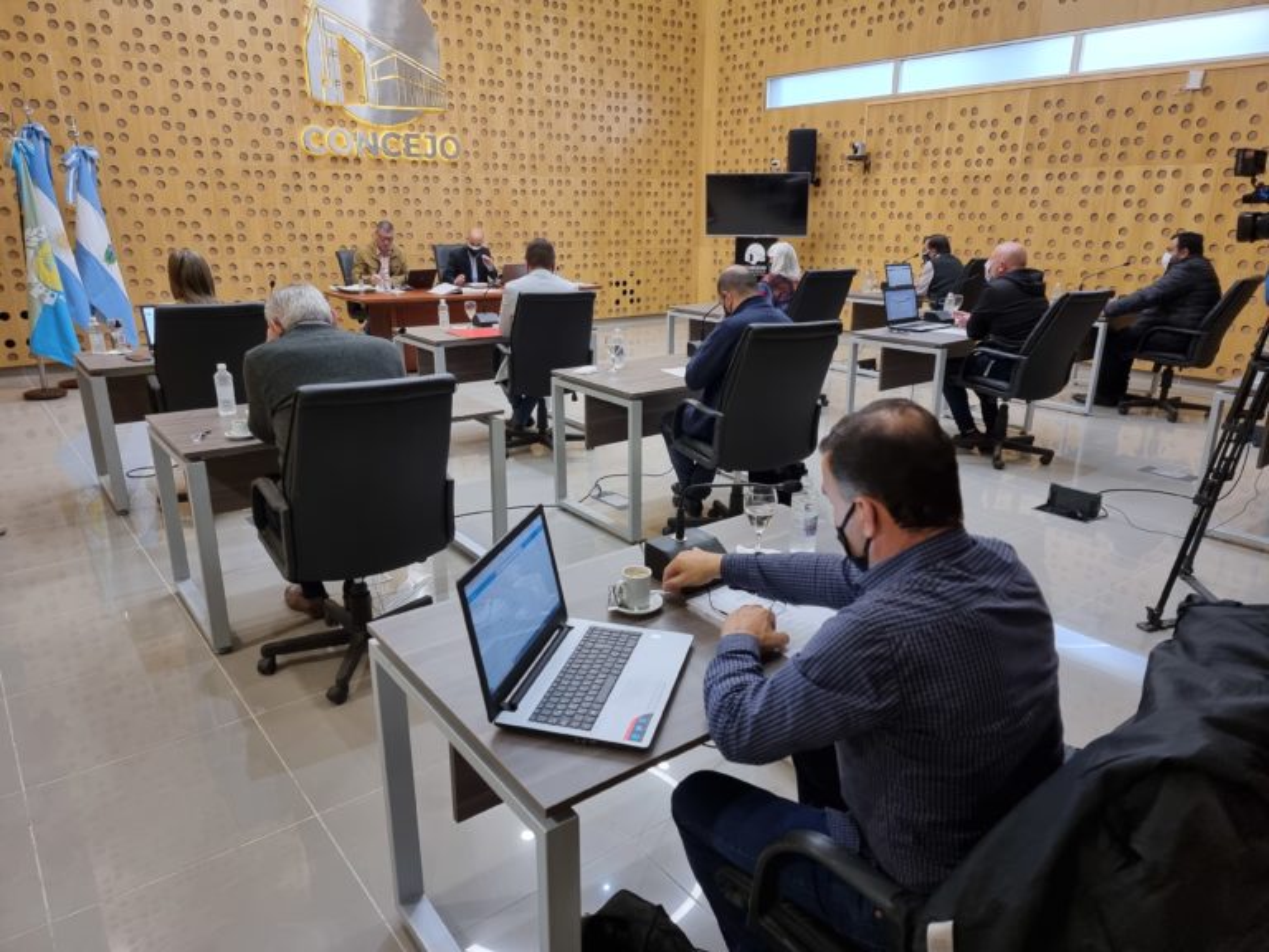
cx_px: 634
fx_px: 880
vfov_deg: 56.8
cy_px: 476
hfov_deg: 71.6
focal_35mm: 24
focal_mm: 6.7
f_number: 1.8
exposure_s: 1/50
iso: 250
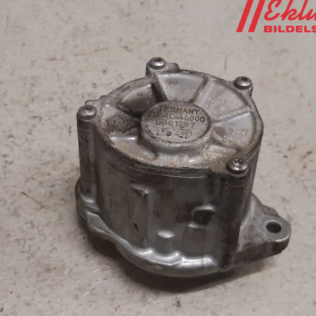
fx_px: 320
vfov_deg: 52.5
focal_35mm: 31
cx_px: 151
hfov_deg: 52.5
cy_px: 157
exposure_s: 1/50
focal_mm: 3.93
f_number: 1.7
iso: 160
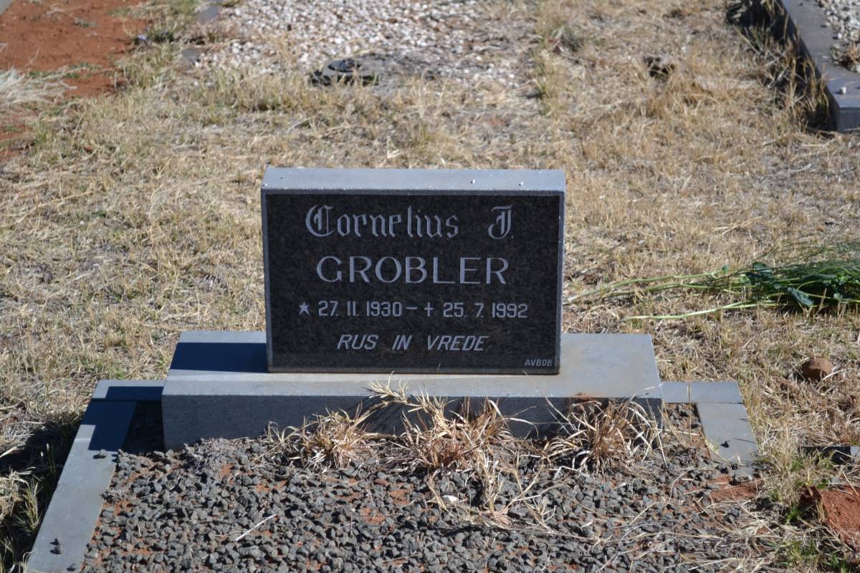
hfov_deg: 24.6
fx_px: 1971
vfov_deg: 16.6
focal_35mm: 82
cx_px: 430
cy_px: 286
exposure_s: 1/125
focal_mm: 55
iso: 100
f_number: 5.6
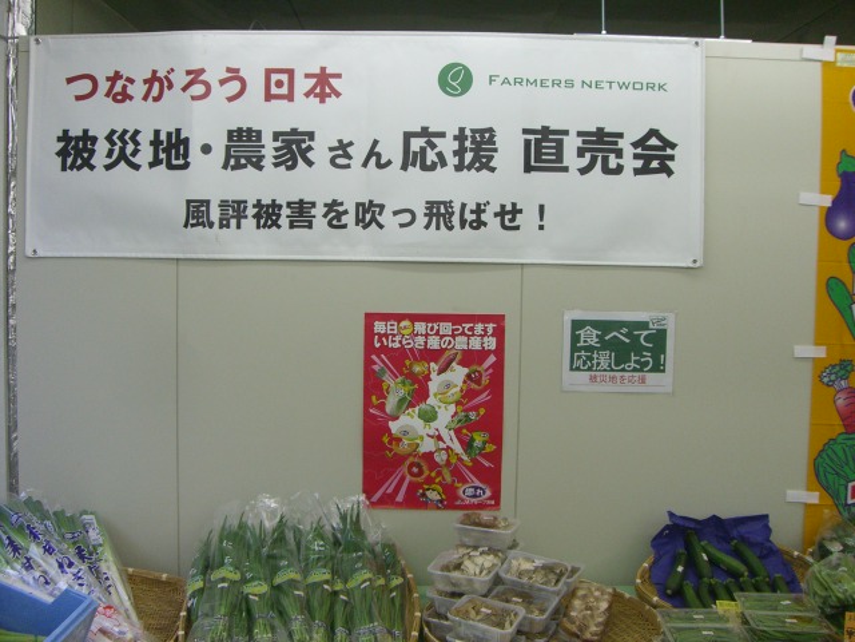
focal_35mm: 38
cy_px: 321
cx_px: 428
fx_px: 939
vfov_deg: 37.7
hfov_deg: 49.0
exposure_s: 1/100
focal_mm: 6.2
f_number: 2.7
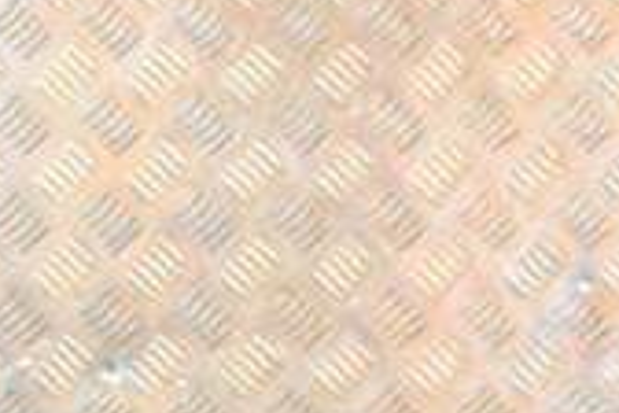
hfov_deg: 10.4
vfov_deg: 7.3
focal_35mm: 188
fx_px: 3229
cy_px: 424
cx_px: 1061
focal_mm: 35
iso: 2000
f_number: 5.6
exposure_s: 1/60
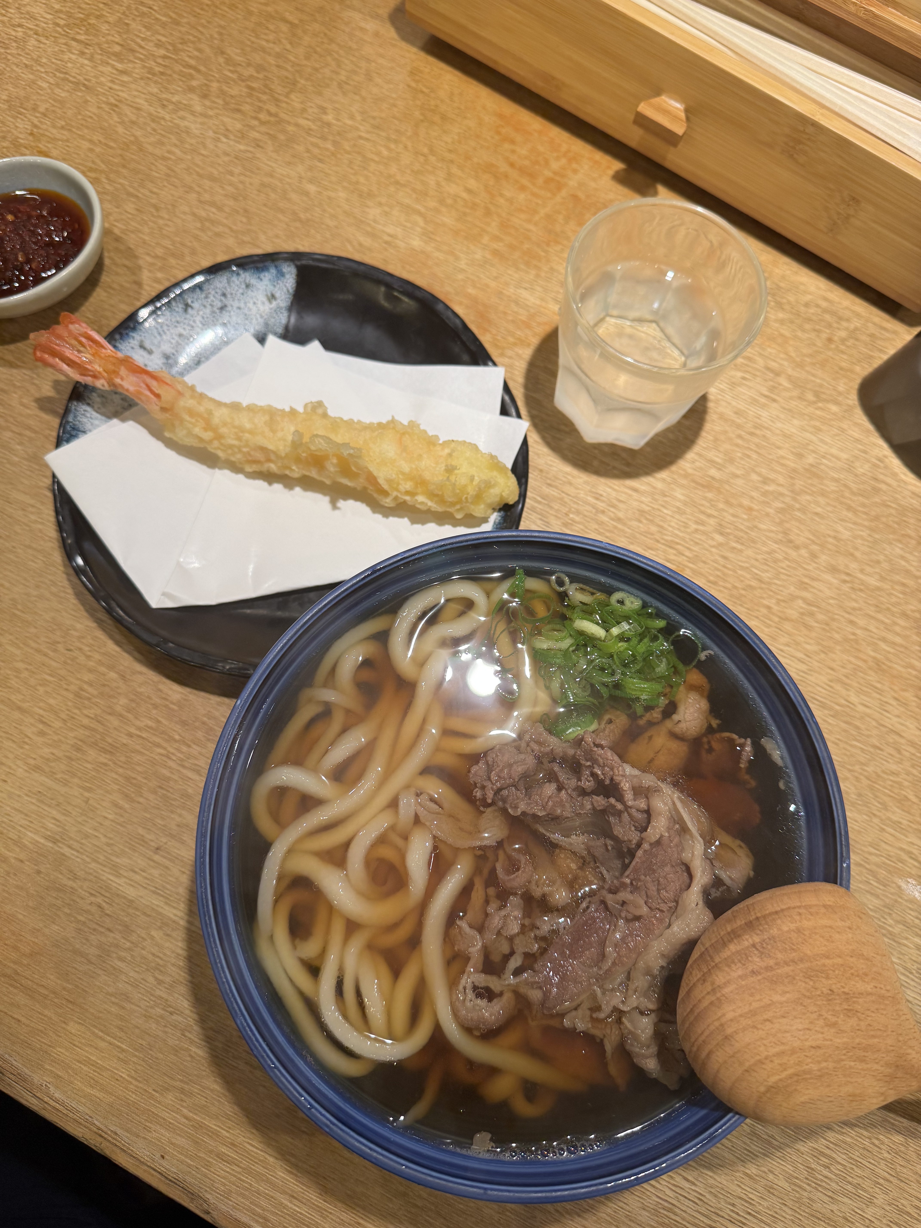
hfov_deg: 56.8
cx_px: 460
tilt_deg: -72.5
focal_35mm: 24
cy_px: 614
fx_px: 851
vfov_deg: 71.6
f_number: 1.78
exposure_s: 1/100
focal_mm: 6.76
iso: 125
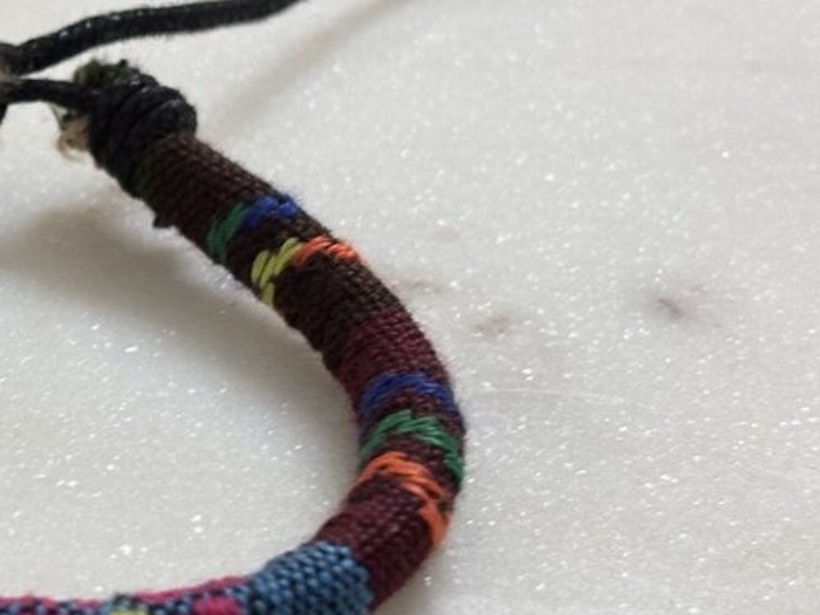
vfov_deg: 11.8
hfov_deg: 15.1
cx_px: -161
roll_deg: -1.1
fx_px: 2984
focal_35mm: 126
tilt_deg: -29.8
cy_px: 265
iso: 40
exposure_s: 1/60
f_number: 1.6
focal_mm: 5.96
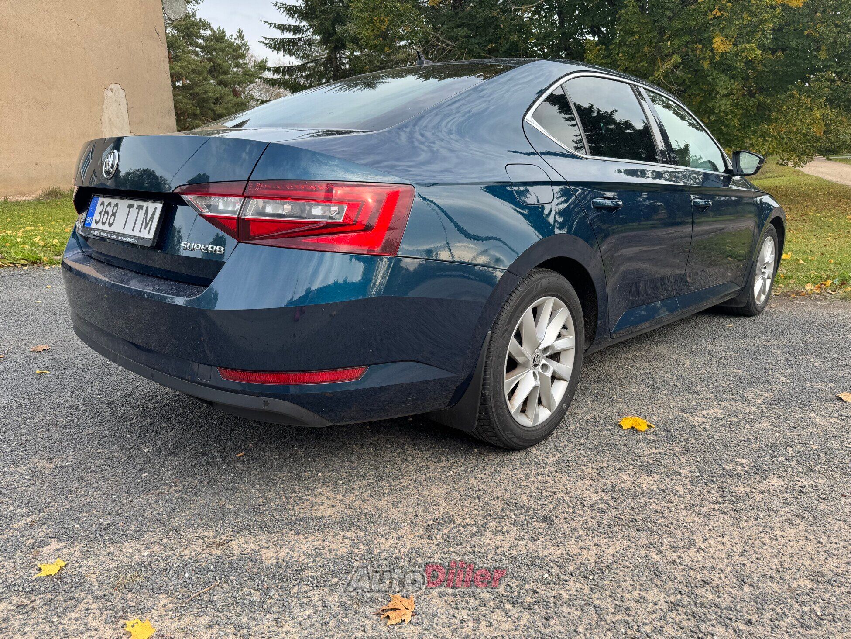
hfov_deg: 71.6
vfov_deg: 56.8
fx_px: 590
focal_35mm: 24
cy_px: 320
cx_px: 426
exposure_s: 1/693
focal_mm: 6.76
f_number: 1.78
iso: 80
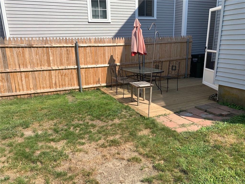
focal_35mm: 26
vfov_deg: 53.1
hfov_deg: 67.3
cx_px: 122
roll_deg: +2.0
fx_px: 184
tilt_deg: -16.1
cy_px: 92
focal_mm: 4.25
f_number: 1.8
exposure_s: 1/864
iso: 25
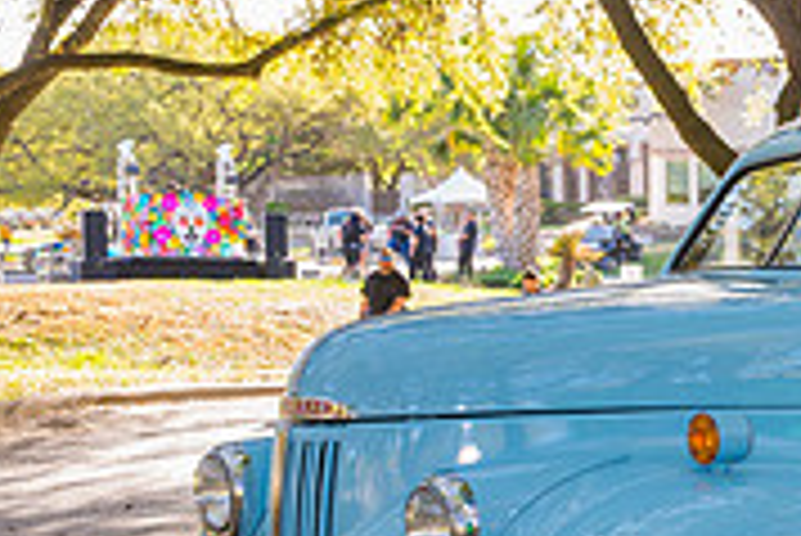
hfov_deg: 19.6
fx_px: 2026
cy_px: 351
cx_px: 1188
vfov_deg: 15.0
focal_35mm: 91
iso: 400
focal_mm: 28
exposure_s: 1/250
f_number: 4
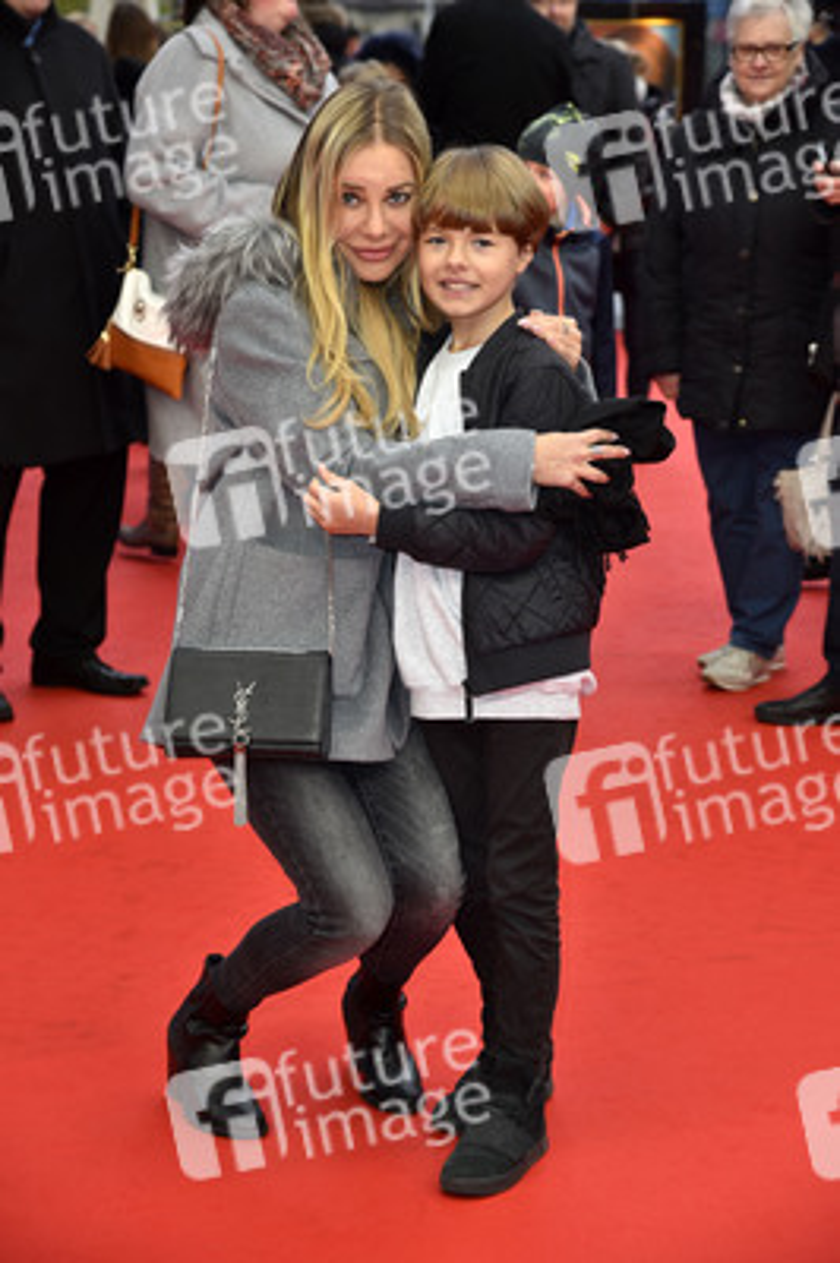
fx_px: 2875
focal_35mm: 82
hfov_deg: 16.6
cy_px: 632
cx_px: 420
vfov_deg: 24.8
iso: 640
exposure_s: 1/200
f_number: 5.6
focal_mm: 82
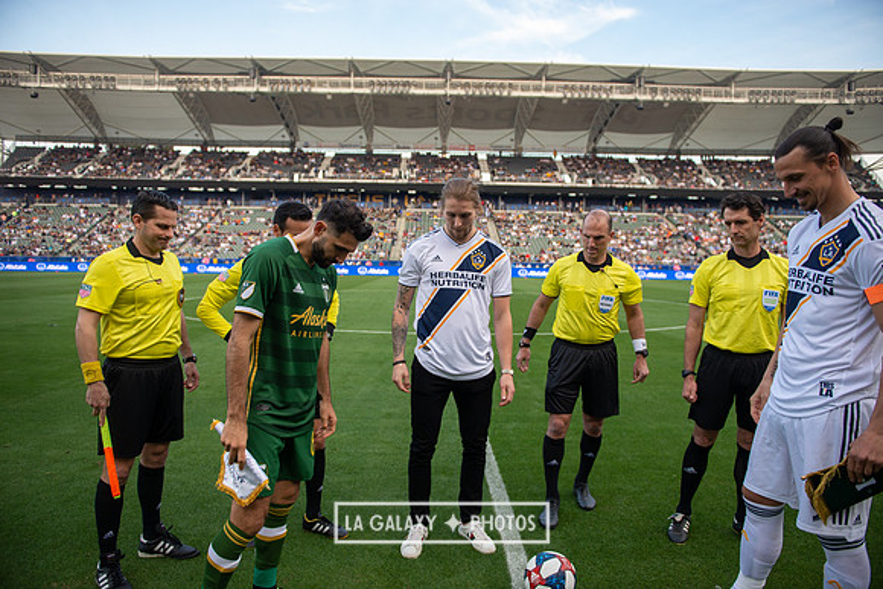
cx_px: 442
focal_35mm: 24
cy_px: 294
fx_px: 589
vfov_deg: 53.2
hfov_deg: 73.7
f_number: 2.8
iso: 400
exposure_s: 1/800
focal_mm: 24
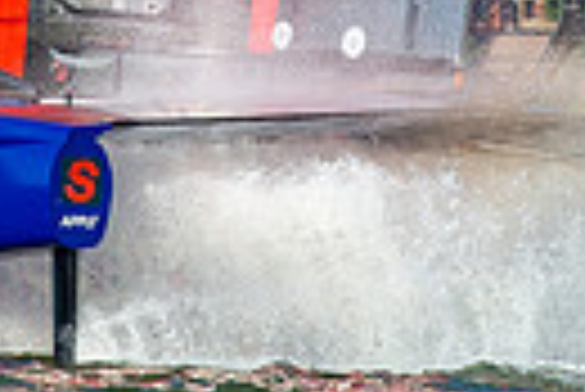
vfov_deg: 1.4
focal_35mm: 960
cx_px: 225
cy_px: -214
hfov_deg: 2.1
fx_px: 15617
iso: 400
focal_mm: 200
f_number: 5.6
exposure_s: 1/2000
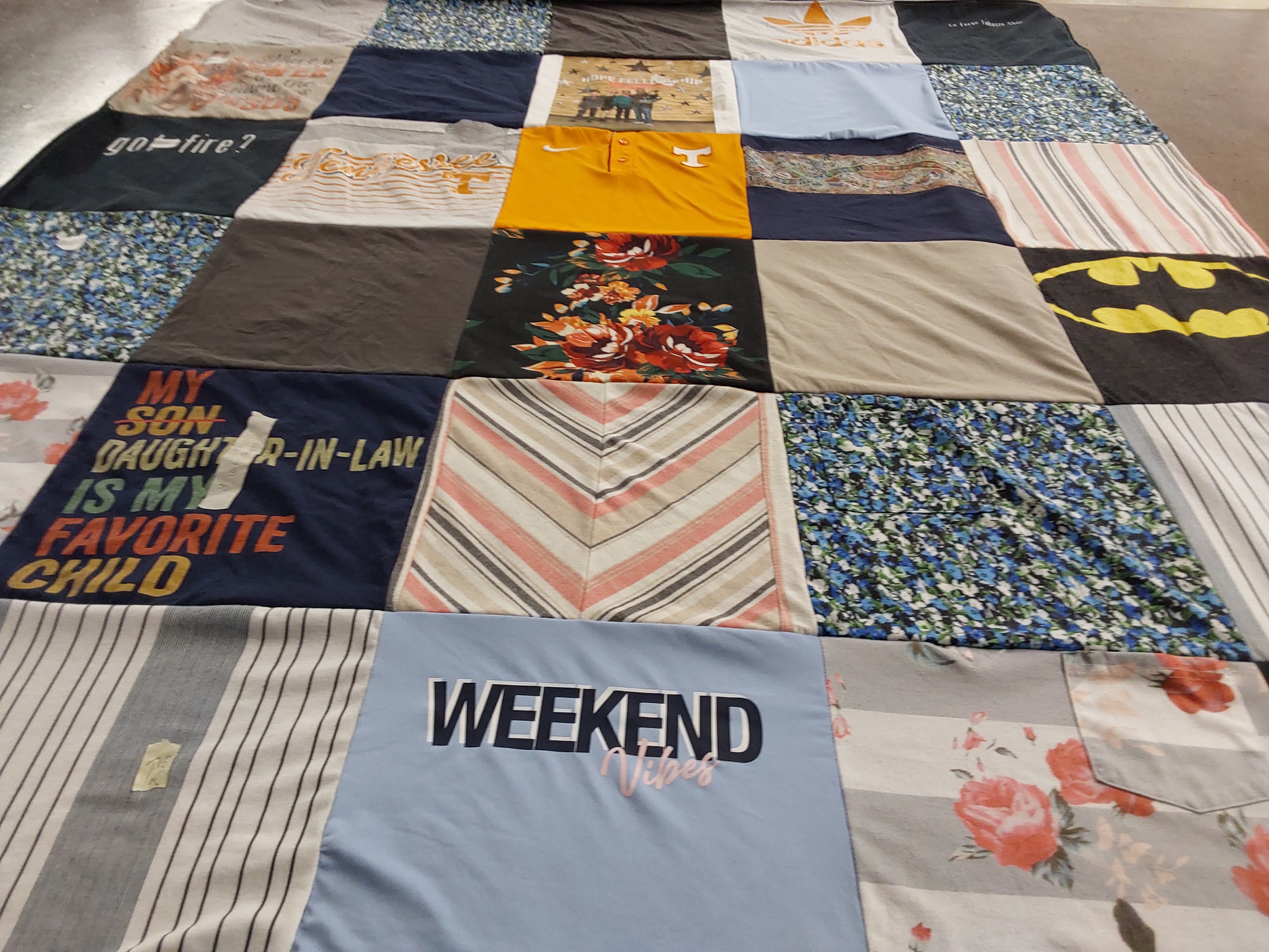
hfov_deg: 63.4
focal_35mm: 28
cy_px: 476
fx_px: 1026
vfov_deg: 49.7
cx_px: 634
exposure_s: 1/50
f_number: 1.9
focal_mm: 2.91
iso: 80
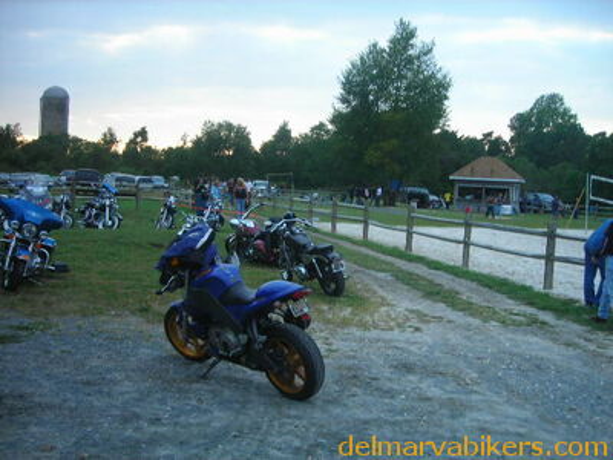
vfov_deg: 37.7
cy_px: 230
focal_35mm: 38
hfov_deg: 49.0
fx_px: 673
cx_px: 306
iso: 50
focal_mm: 6.3
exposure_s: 1/47.6
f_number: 3.2
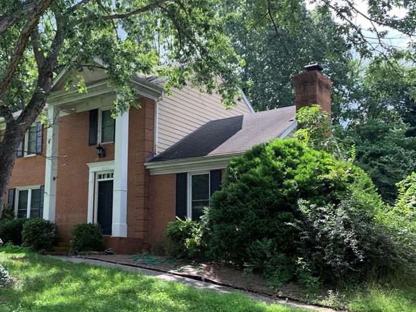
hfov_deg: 45.0
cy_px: 176
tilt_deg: +9.3
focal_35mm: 41
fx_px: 493
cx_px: 136
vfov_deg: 35.1
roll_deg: -2.5
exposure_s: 1/337
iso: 25
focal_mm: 4.25
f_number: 1.8
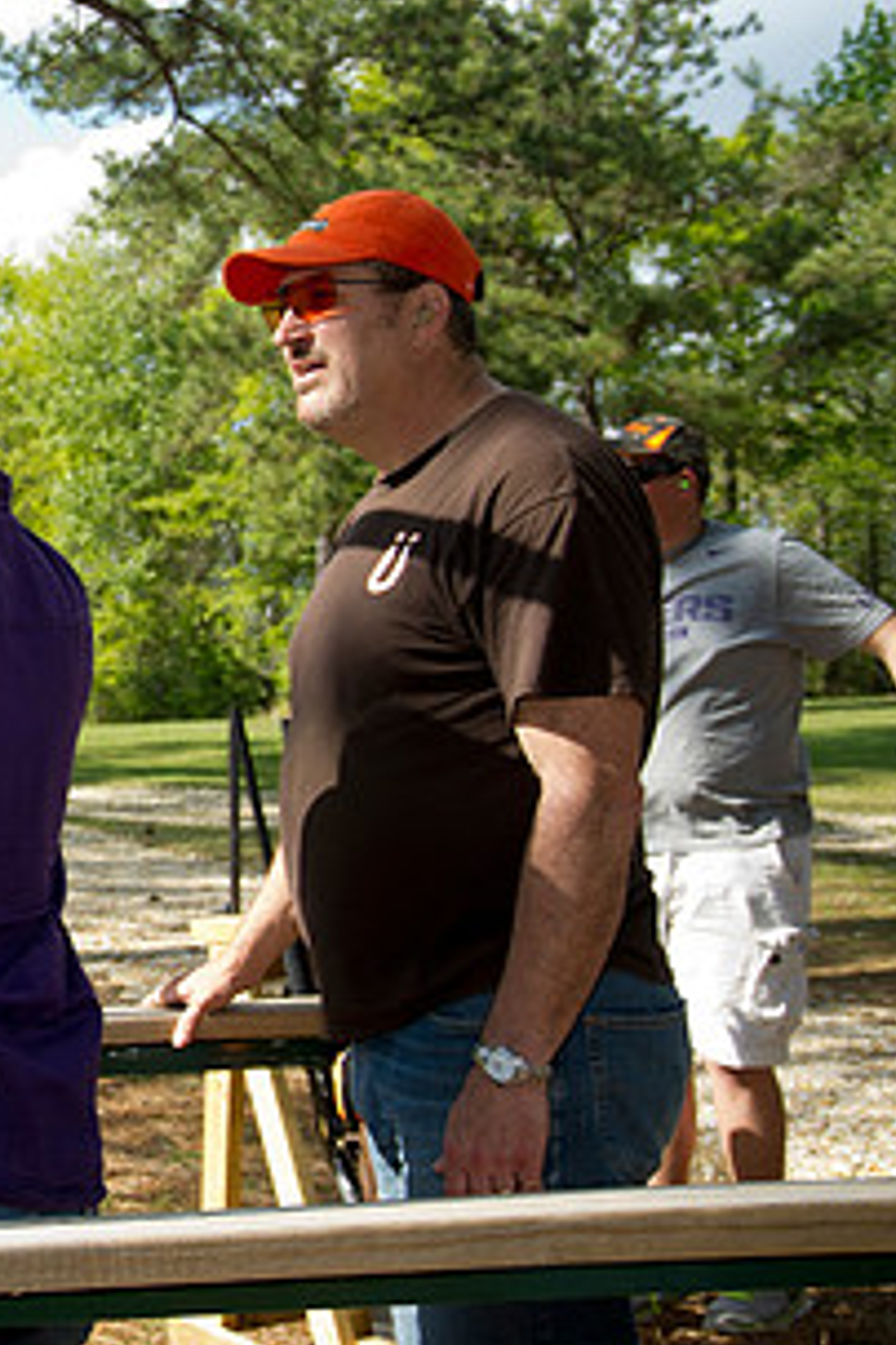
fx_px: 2426
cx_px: -373
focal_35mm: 65
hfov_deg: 18.9
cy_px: 573
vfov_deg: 30.9
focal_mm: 34
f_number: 6.3
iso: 100
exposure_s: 1/125
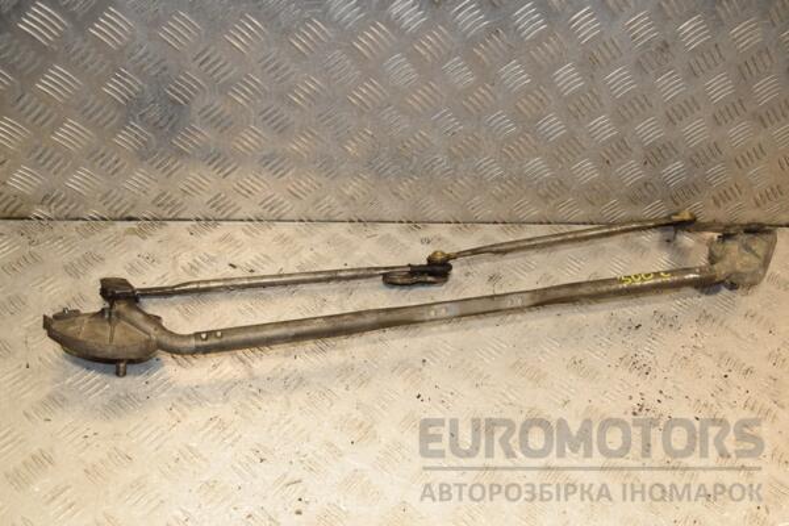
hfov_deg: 57.2
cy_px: 263
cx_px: 394
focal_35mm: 33
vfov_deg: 40.0
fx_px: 723
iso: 800
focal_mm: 22
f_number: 8
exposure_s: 1/200
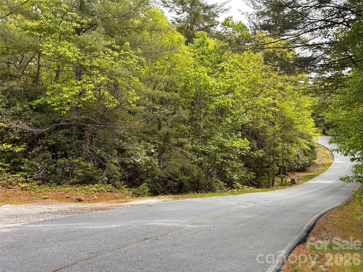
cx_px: 182
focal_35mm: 26
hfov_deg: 67.3
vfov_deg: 53.1
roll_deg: +0.0
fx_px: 273
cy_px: 136
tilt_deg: +3.1
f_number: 1.5
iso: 50
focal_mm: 5.7
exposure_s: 1/670
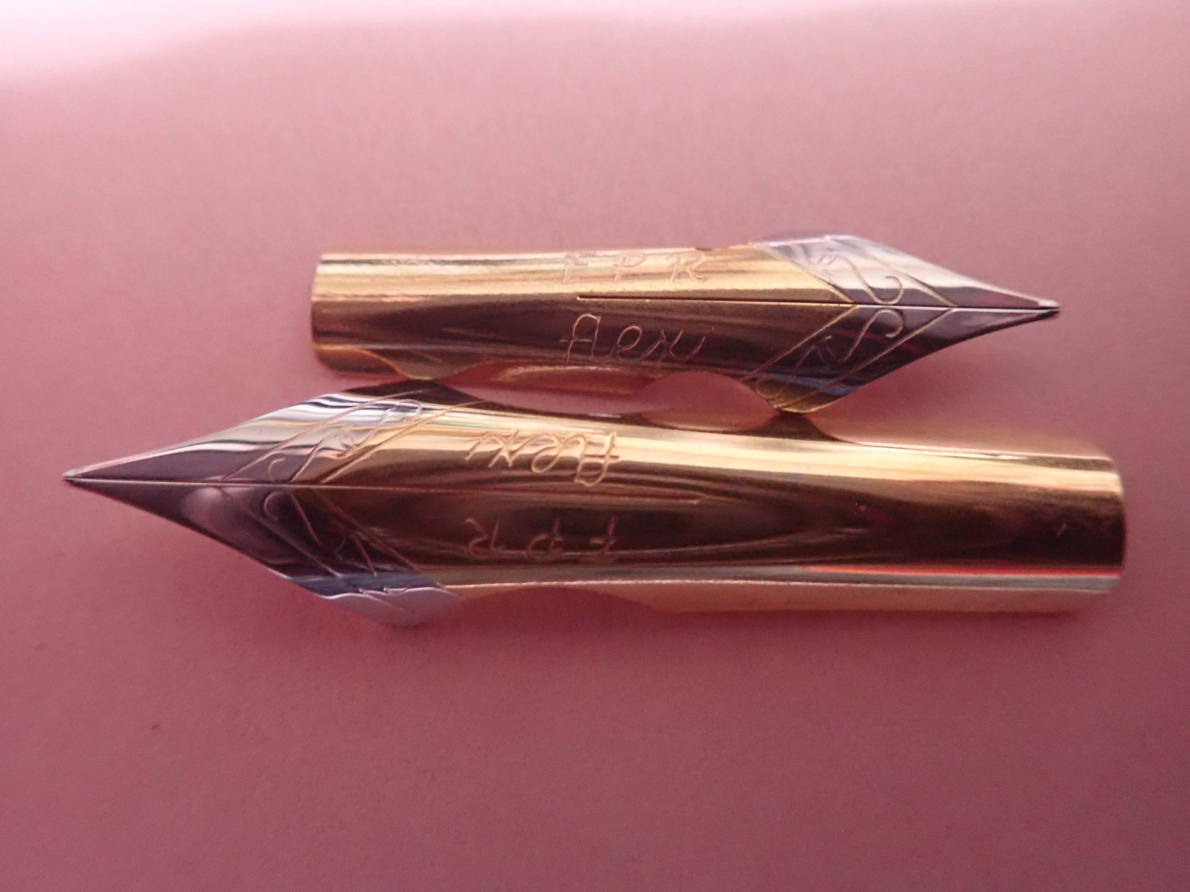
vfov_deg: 46.8
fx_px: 1031
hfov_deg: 60.0
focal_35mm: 30
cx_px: 595
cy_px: 446
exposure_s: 1/30
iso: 1600
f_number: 2.3
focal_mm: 5.5
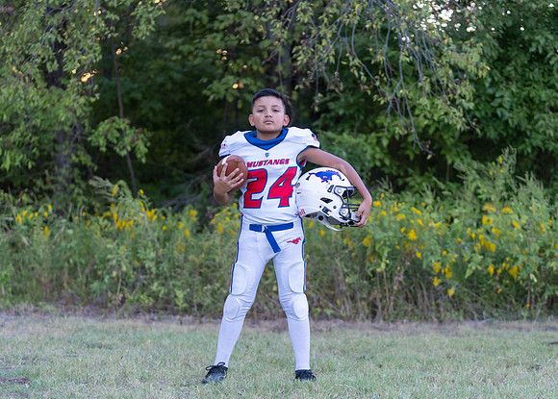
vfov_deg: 18.2
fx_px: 1247
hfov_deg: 25.2
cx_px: 270
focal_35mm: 79
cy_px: 211
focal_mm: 70
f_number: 2.8
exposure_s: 1/320
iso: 400
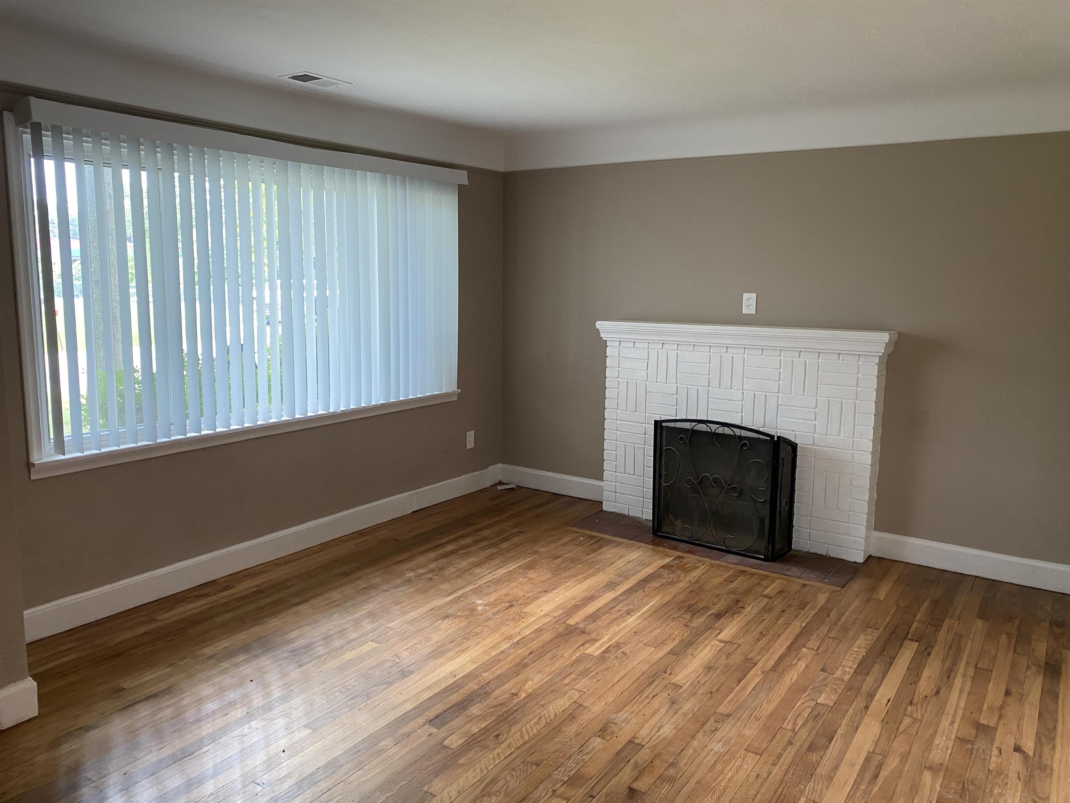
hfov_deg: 67.3
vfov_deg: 53.1
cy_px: 402
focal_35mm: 26
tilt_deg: -9.2
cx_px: 535
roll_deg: -1.0
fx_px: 804
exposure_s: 1/60
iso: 125
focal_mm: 4.25
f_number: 1.8
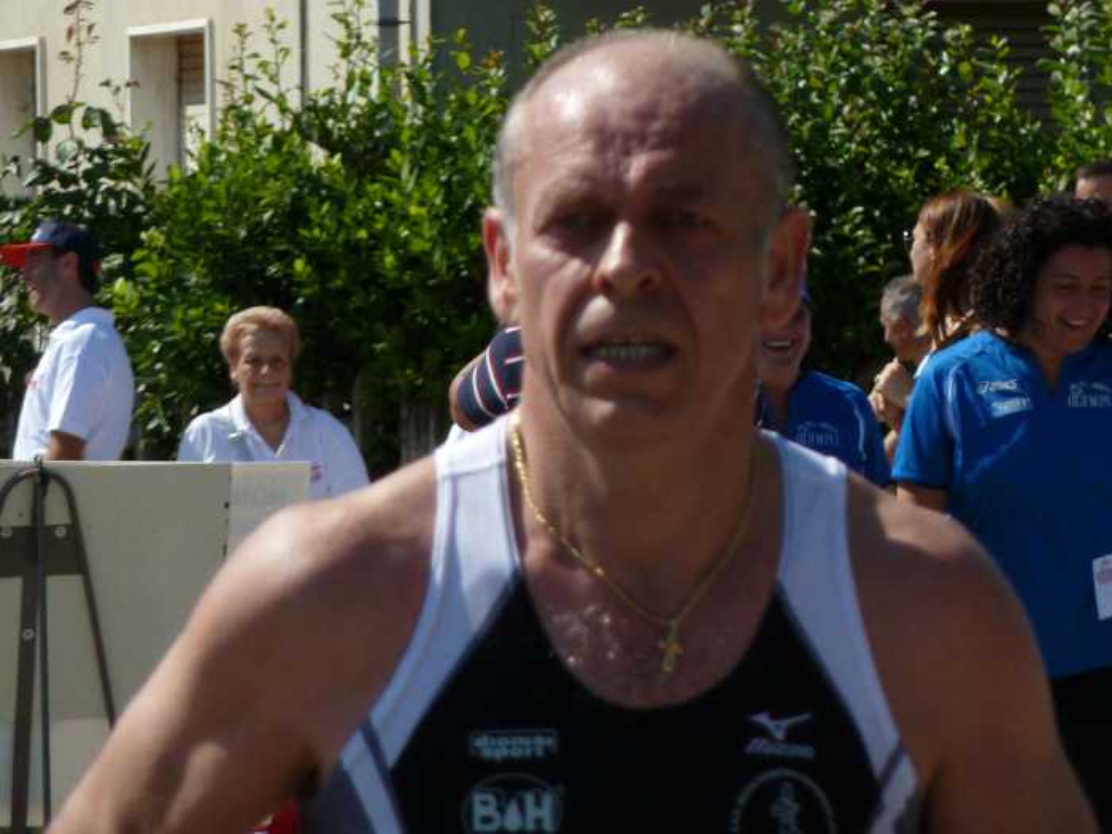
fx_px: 11532
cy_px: 417
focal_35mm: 359
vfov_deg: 4.1
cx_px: 556
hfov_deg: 5.5
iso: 200
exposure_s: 1/1000
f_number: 4.9
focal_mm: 49.2
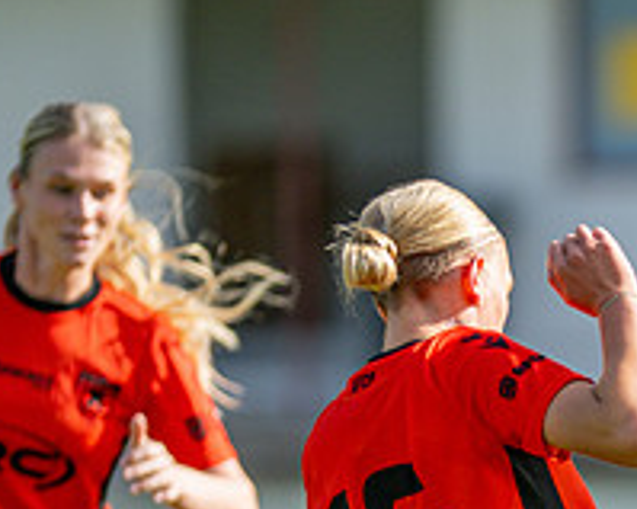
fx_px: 18052
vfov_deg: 1.6
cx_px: 946
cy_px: 627
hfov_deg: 2.0
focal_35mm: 958
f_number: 2.8
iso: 200
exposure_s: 1/3200
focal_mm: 300
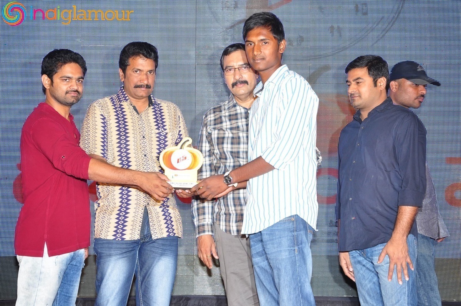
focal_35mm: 72
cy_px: 153
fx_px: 921
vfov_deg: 18.9
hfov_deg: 28.1
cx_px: 230
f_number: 6.3
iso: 400
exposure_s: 1/125
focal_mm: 48
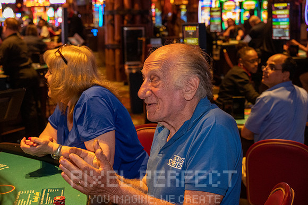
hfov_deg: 32.9
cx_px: 154
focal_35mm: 61
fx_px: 522
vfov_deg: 22.2
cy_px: 102
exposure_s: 1/60
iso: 6400
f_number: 6
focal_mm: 61
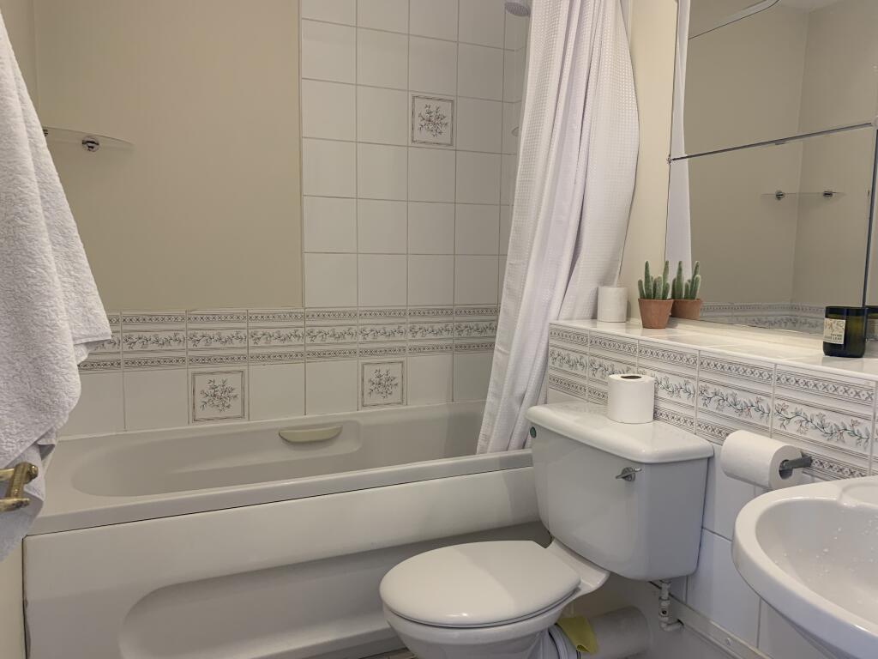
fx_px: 659
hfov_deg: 67.3
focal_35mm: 26
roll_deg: -0.4
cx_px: 439
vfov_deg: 53.1
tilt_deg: -7.2
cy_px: 330
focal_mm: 4.25
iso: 100
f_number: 1.8
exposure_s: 1/60
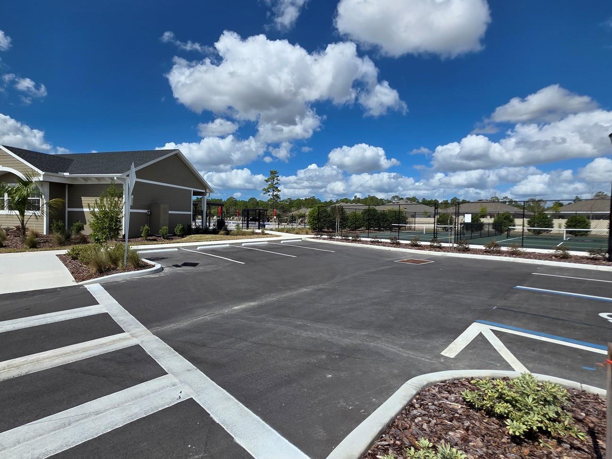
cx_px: 294
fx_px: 283
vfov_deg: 78.1
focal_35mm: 16
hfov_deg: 94.5
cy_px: 225
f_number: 1.9
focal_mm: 2.2
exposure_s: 1/4413
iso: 40
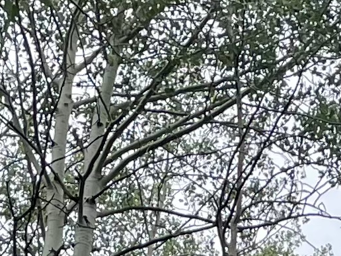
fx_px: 2000
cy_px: 966
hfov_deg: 9.4
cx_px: 567
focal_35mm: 203
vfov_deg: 6.2
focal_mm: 4.2
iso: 32
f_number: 1.6
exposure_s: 1/917
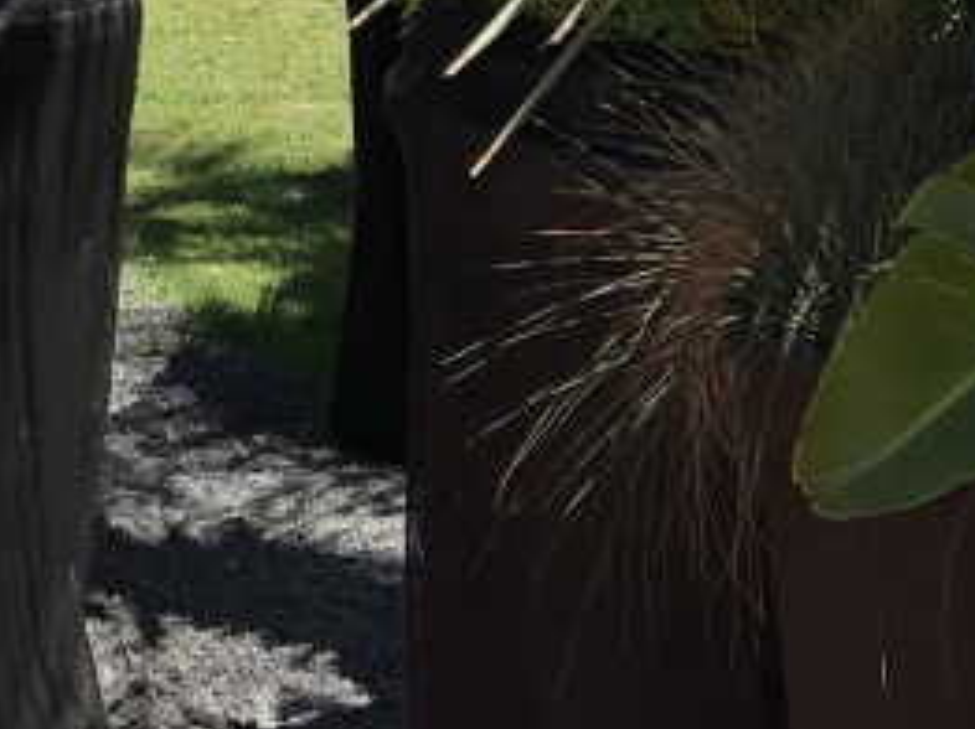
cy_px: -967
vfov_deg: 8.1
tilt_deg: +4.8
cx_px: 253
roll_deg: -1.2
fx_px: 4812
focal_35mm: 171
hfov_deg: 11.5
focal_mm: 3.99
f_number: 1.8
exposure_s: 1/1230
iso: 20
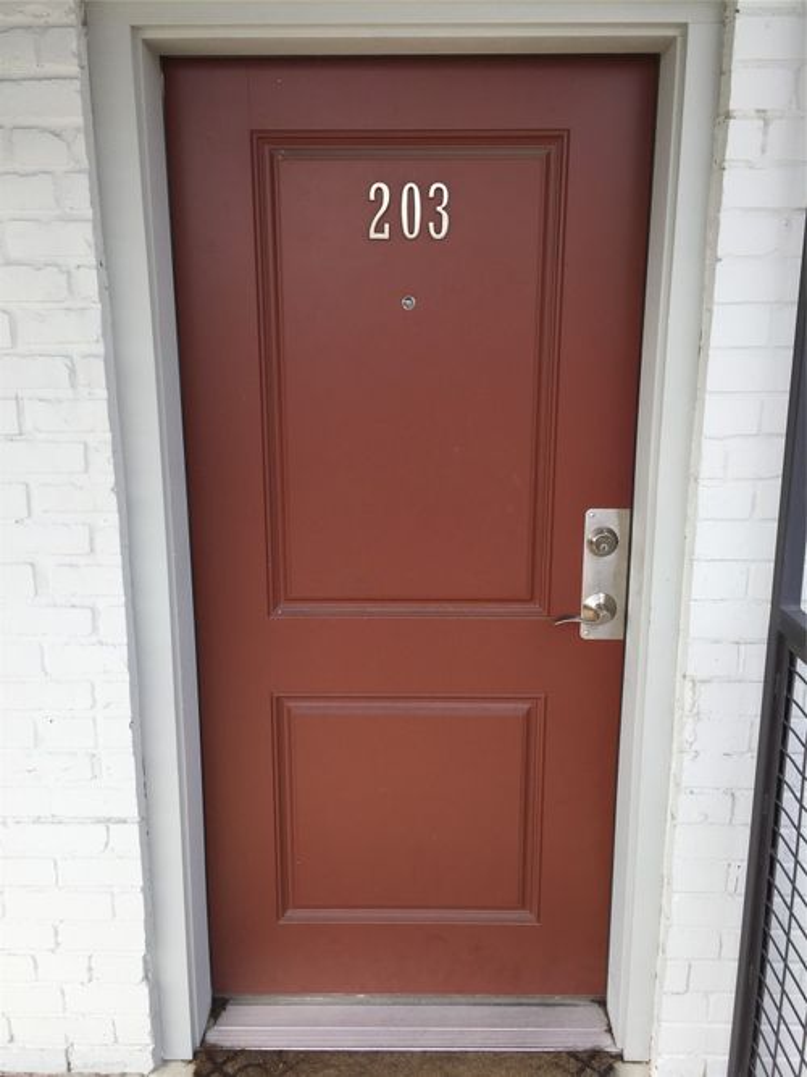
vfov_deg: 61.7
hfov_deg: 48.2
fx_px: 902
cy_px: 538
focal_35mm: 29
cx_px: 404
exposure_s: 1/557
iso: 32
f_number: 2.2
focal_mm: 4.15
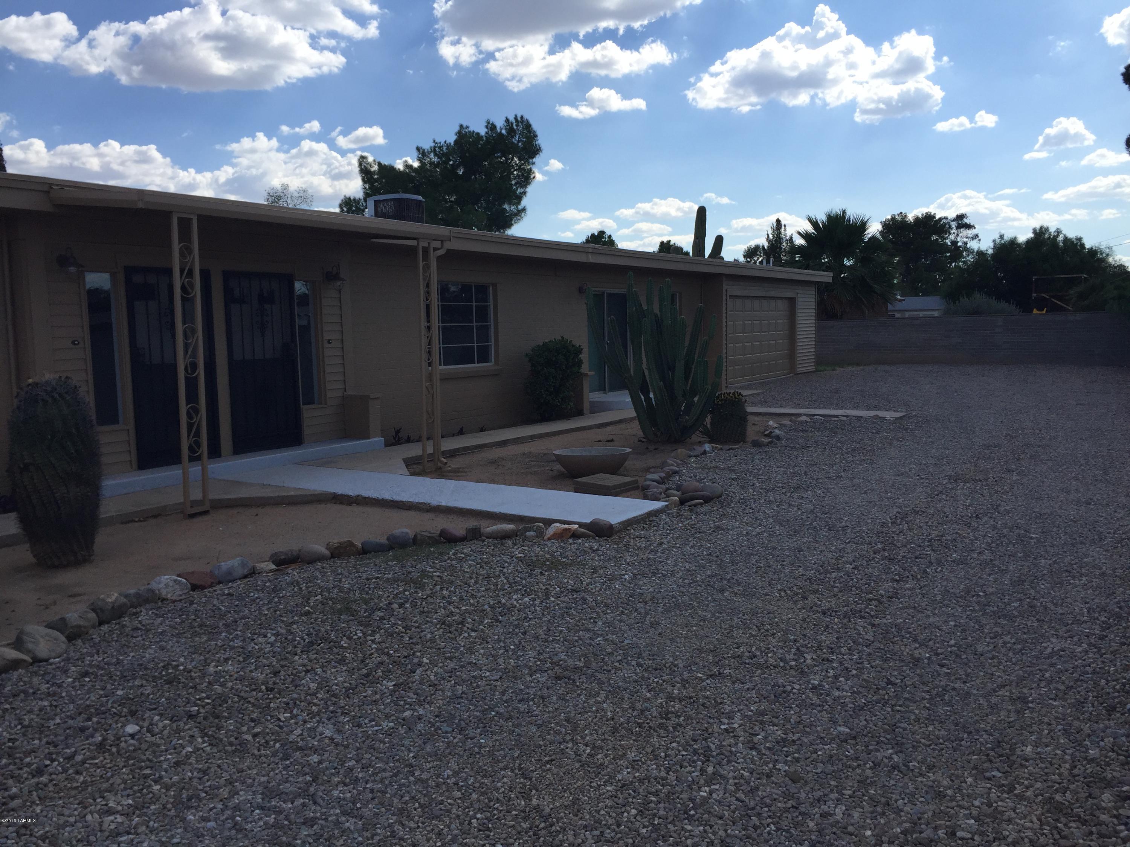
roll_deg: +1.5
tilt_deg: -7.1
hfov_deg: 61.7
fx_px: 947
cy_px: 424
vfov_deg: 48.2
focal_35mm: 29
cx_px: 565
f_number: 2.2
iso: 32
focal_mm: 4.15
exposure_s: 1/2475
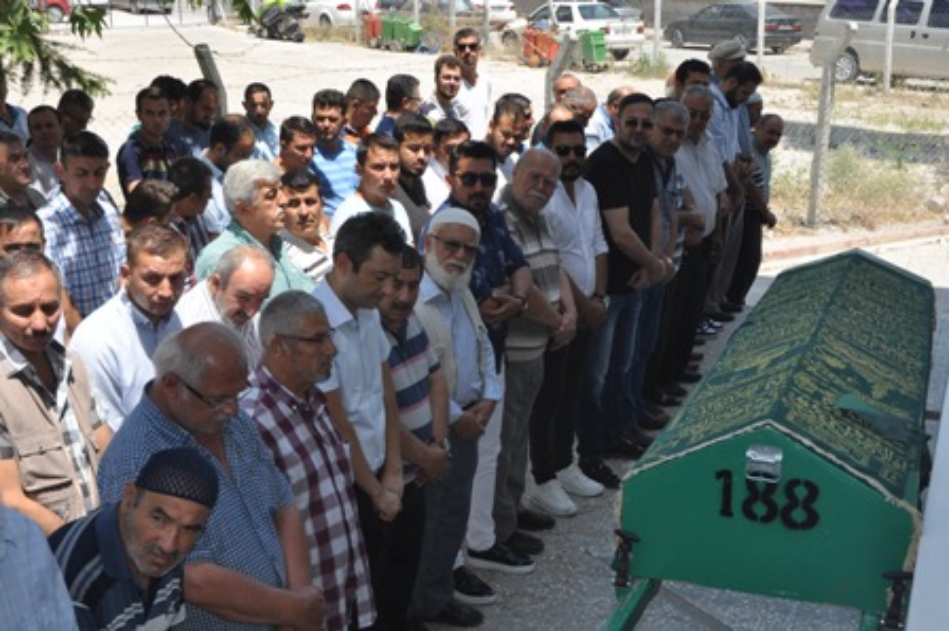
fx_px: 1383
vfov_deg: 25.7
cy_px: 316
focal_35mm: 52
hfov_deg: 37.9
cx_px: 474
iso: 200
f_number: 10
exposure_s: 1/200
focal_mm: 35
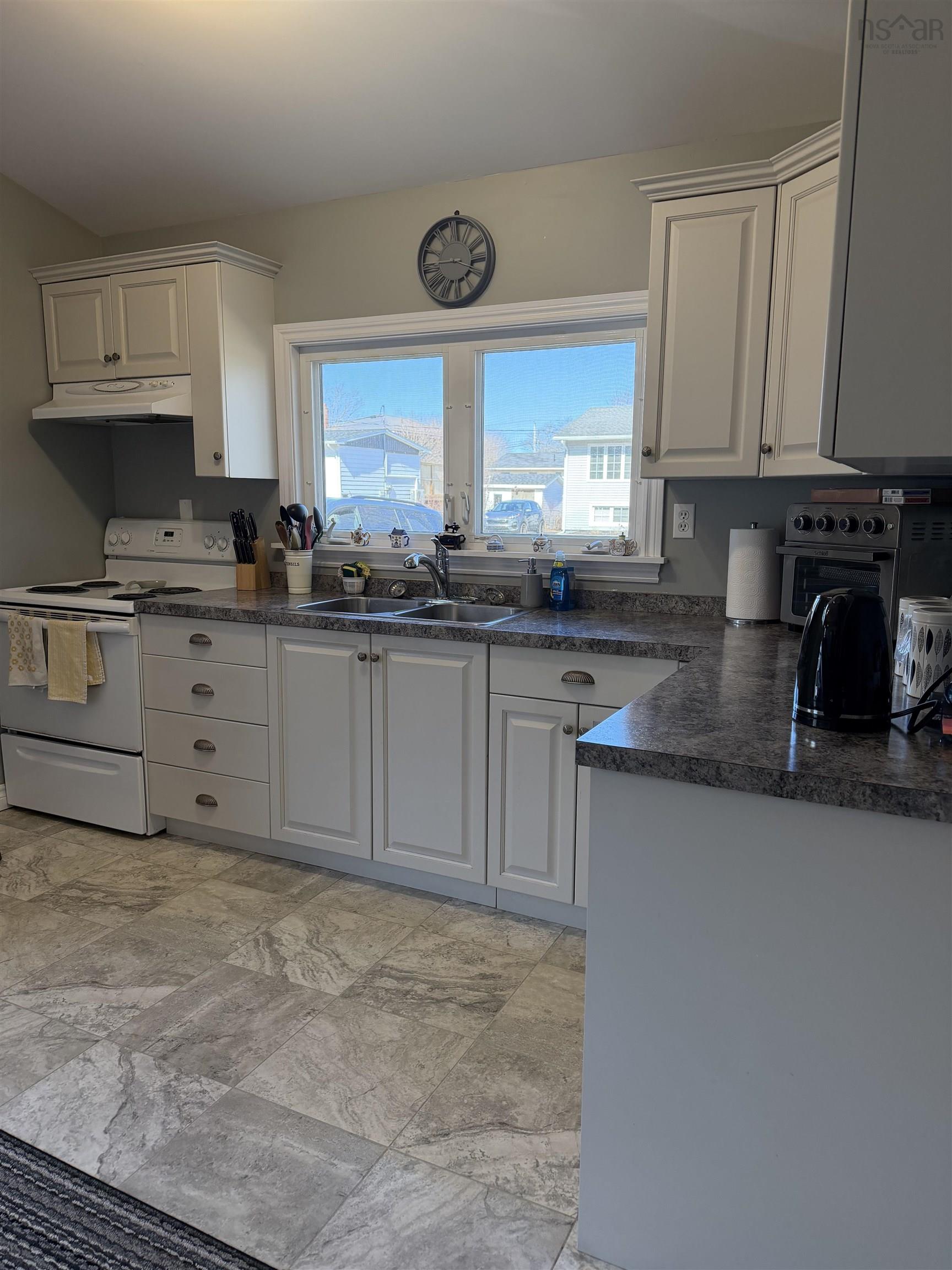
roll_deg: -0.8
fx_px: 880
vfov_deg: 71.6
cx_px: 476
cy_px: 635
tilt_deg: -9.5
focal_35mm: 24
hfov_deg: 56.8
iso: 200
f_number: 1.78
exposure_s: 1/212
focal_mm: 6.76
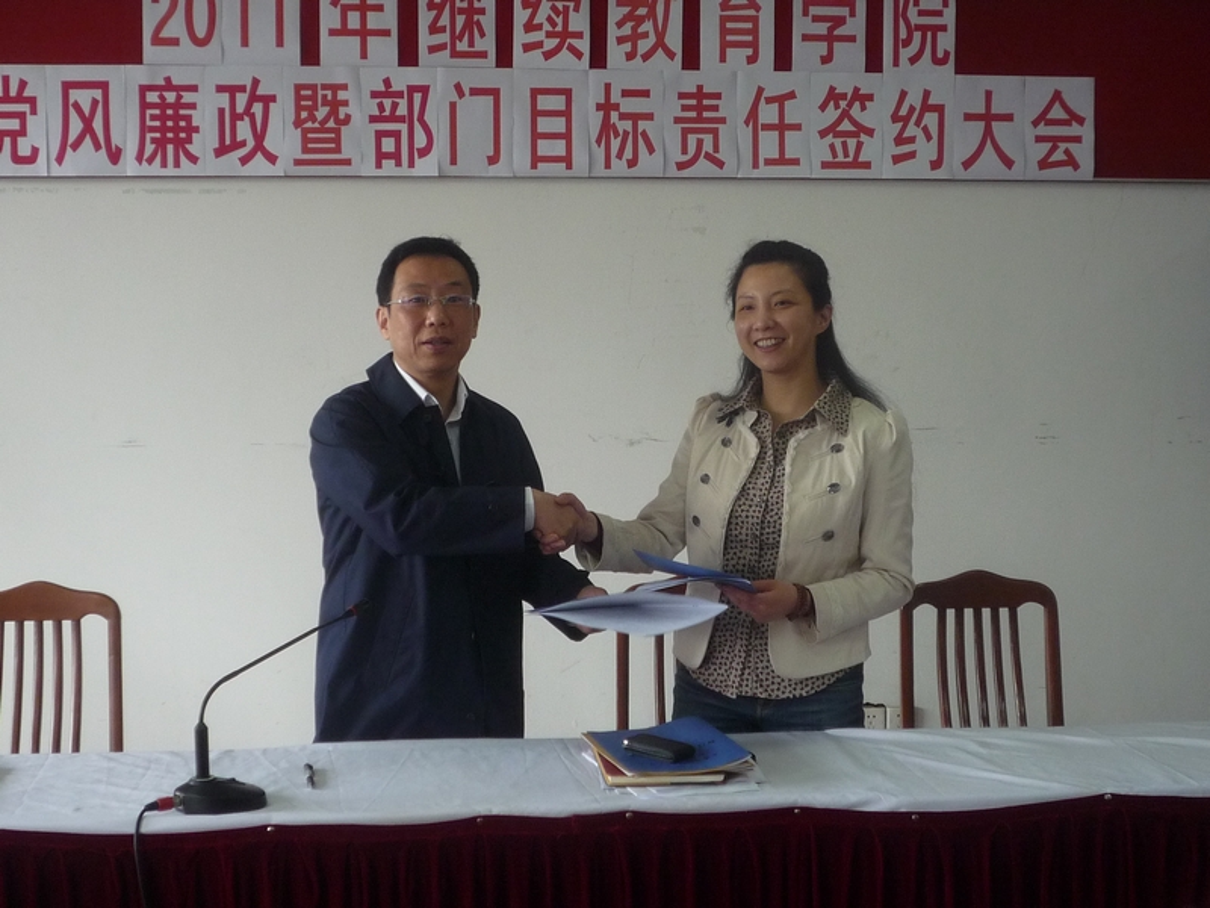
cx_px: 605
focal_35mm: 55
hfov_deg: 34.9
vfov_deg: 26.6
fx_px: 1923
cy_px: 454
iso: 200
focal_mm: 6.8
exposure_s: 1/40
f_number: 4
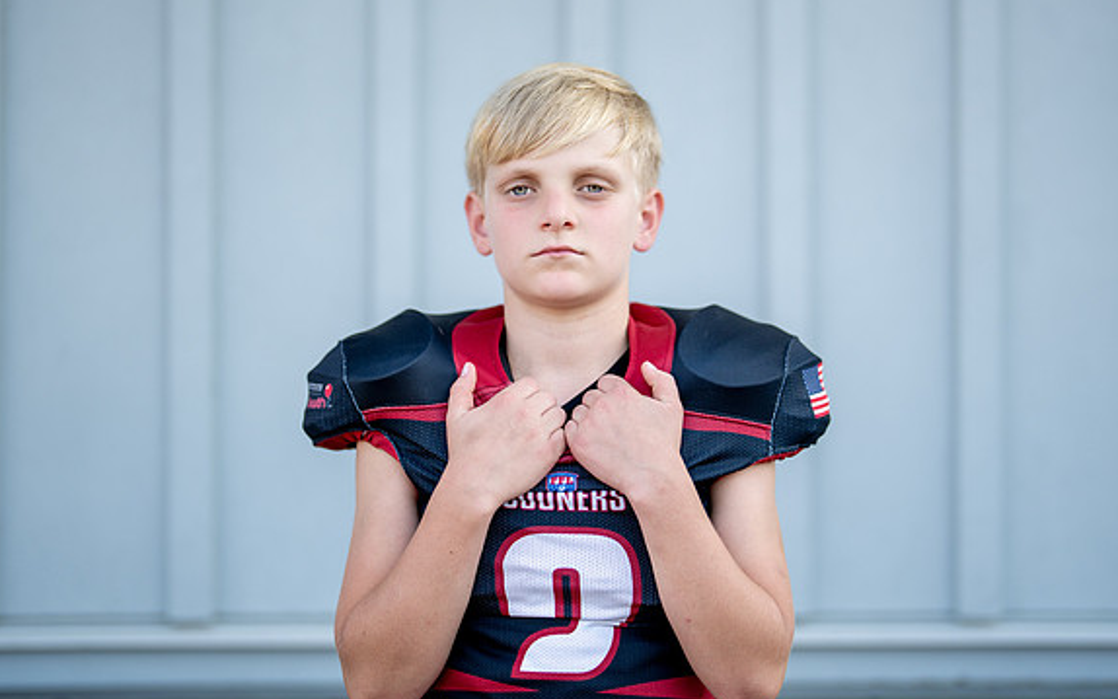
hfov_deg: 32.9
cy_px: 324
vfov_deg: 21.0
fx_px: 1889
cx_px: 611
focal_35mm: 62
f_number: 1.2
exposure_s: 1/2000
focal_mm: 50
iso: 100
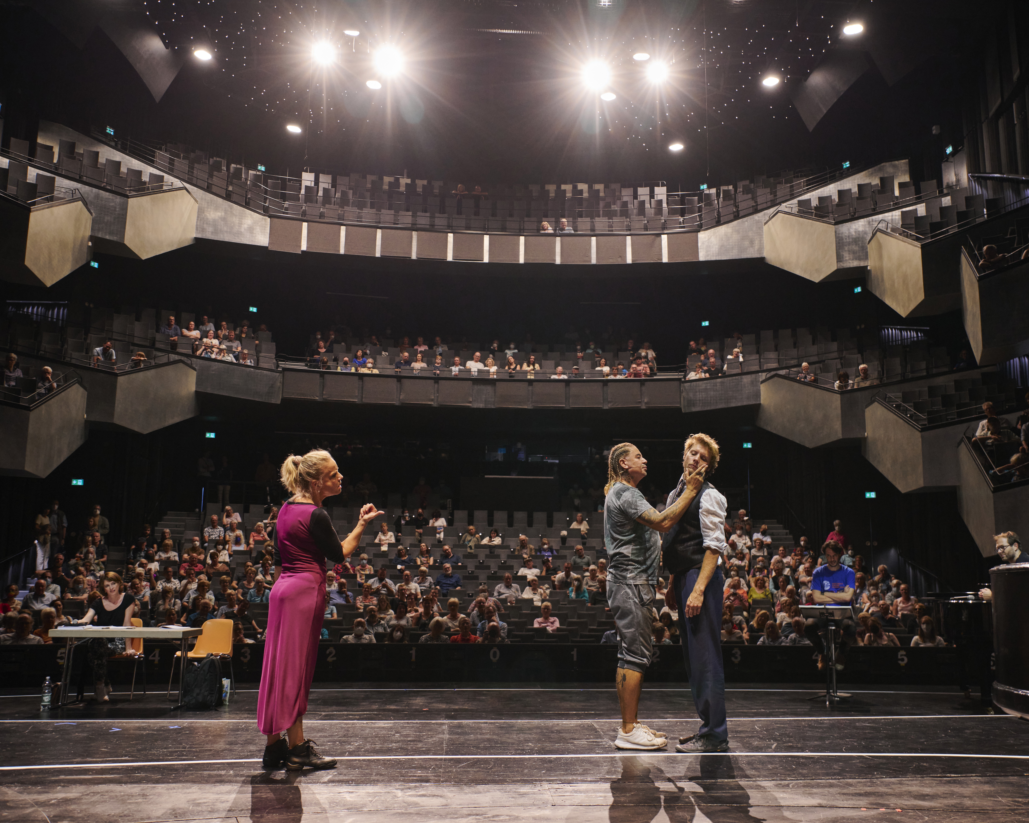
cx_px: 553
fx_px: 1005
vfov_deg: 44.5
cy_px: 414
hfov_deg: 54.2
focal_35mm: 33
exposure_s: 1/125
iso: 1600
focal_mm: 29
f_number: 3.5
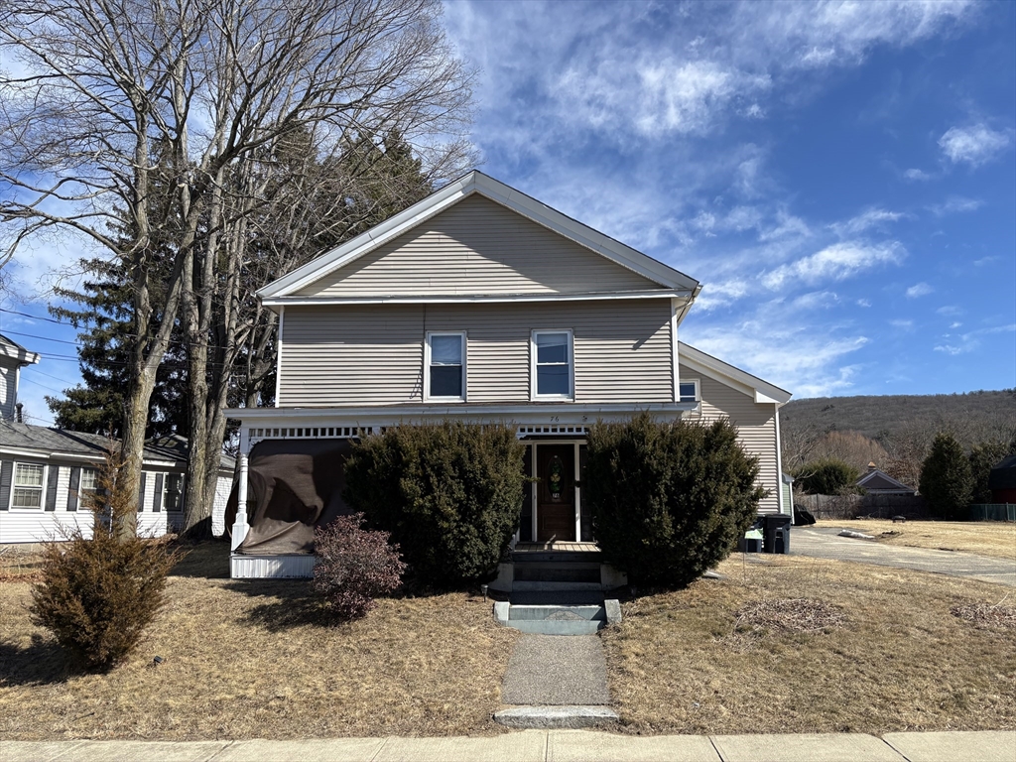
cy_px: 381
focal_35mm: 26
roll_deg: +0.2
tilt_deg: +8.6
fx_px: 763
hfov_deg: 67.3
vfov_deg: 53.1
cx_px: 508
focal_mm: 5.96
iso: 50
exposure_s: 1/2857
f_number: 1.6
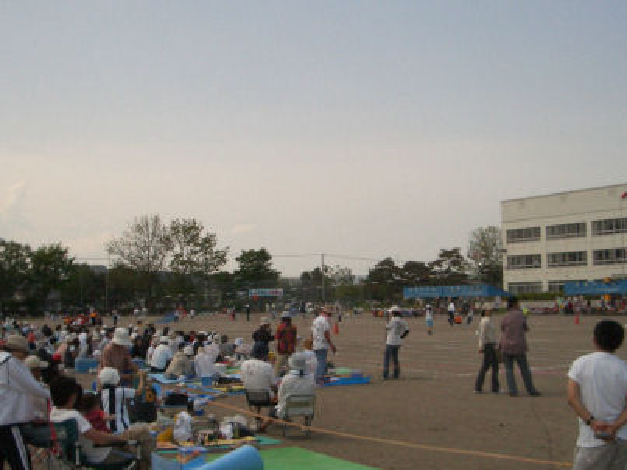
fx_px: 905
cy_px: 249
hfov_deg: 38.1
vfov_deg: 29.1
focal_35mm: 50
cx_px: 274
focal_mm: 5.8
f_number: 4.3
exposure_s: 1/2000
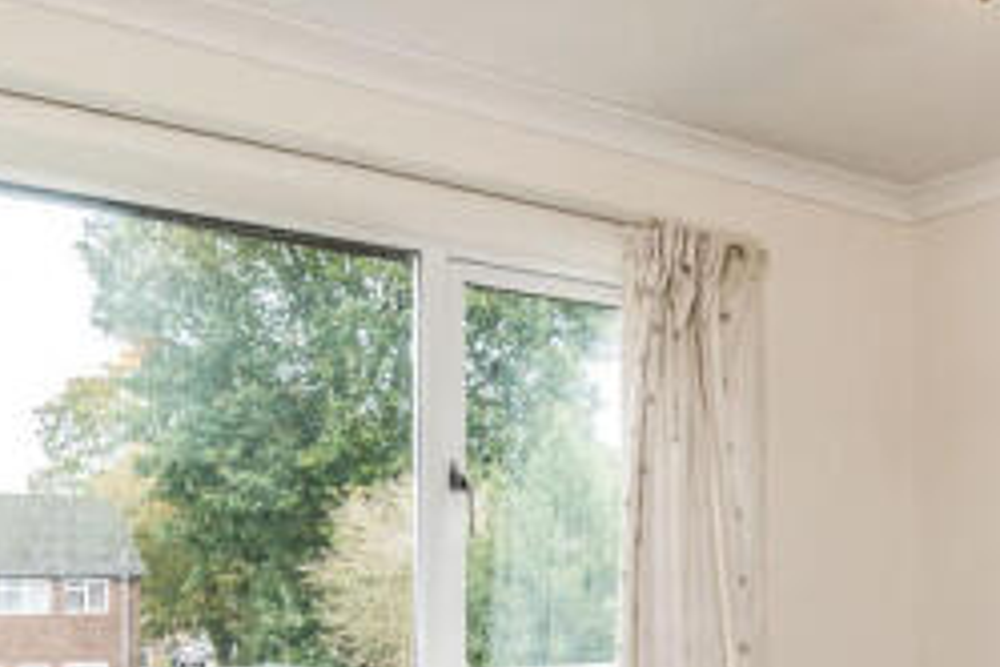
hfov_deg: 42.4
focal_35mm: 42
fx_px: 1167
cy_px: 709
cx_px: 908
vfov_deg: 29.2
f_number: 7.1
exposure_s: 1/10
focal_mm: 16
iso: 160
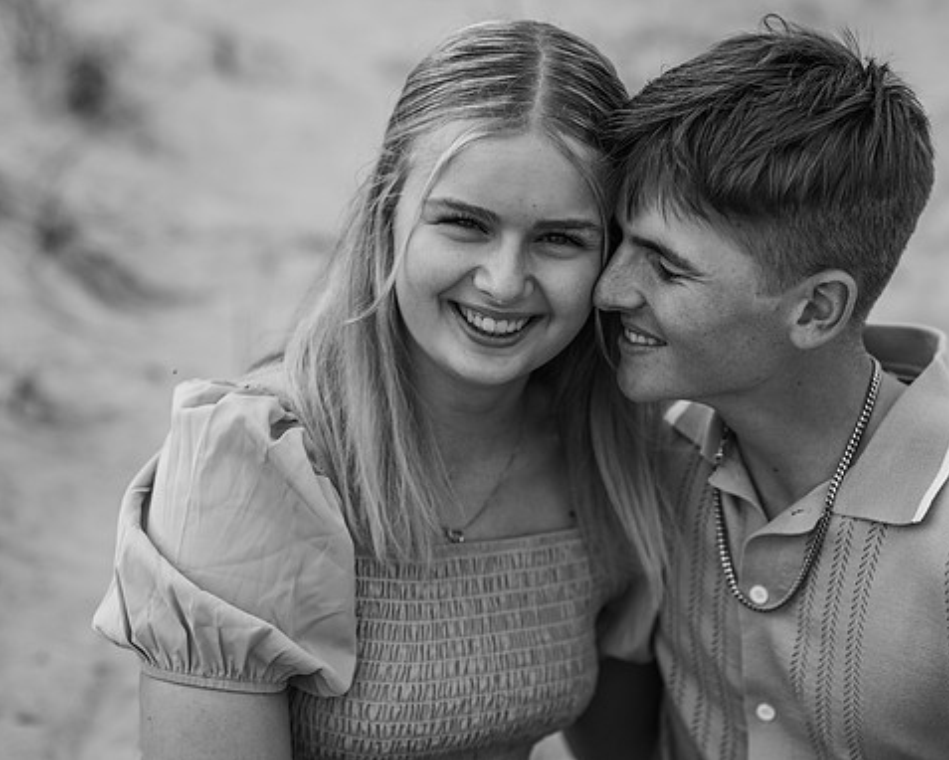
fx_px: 2726
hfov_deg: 19.8
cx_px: 470
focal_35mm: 97
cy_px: 377
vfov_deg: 15.9
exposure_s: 1/1000
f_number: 2.8
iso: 200
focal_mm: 85
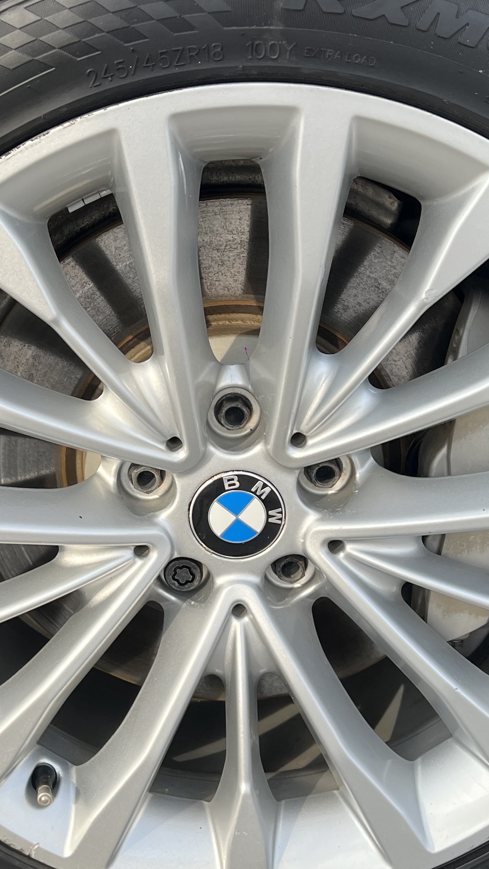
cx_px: 114
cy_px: 476
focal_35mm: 56
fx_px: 1291
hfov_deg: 21.2
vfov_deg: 37.2
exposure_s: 1/917
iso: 50
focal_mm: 5.7
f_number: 1.5
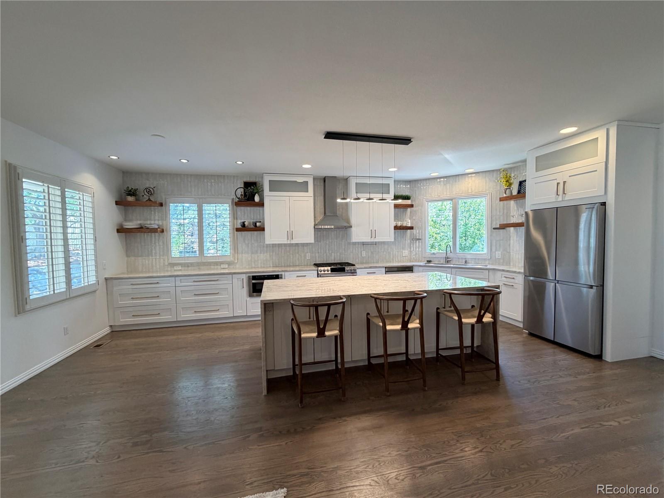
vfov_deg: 85.7
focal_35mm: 14
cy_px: 249
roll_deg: +1.9
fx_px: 269
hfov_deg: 102.1
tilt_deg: -0.3
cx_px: 332
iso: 200
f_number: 2.2
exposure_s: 1/120
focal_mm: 2.22
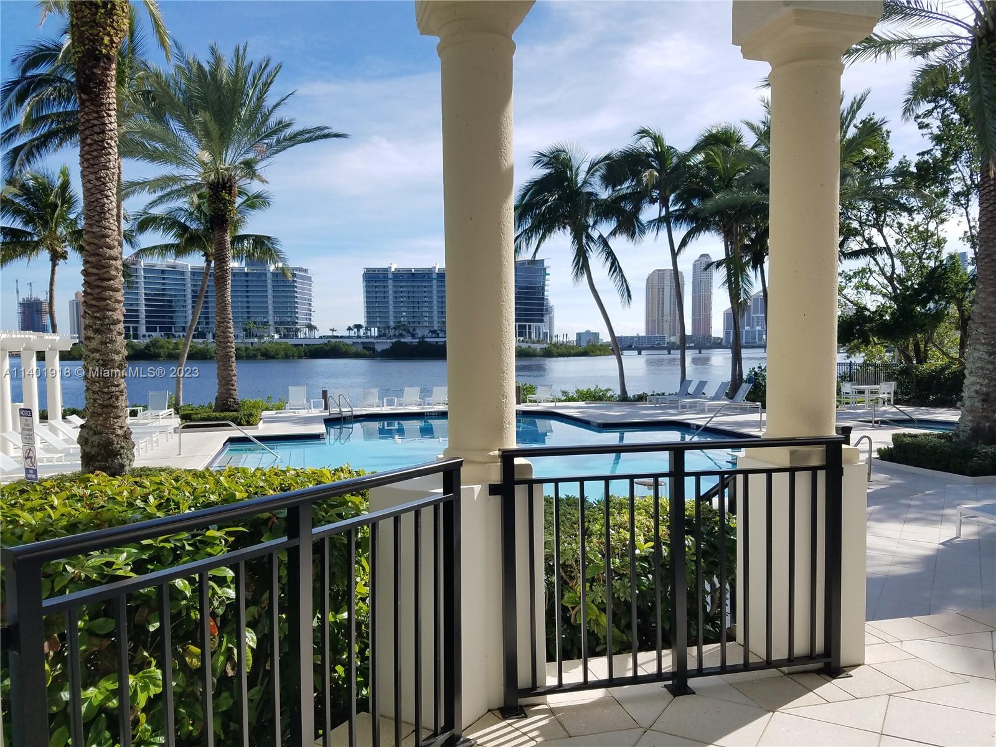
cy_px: 374
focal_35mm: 26
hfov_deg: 67.3
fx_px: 748
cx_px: 498
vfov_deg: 53.1
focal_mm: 4.2
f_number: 1.7
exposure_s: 1/2520
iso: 50
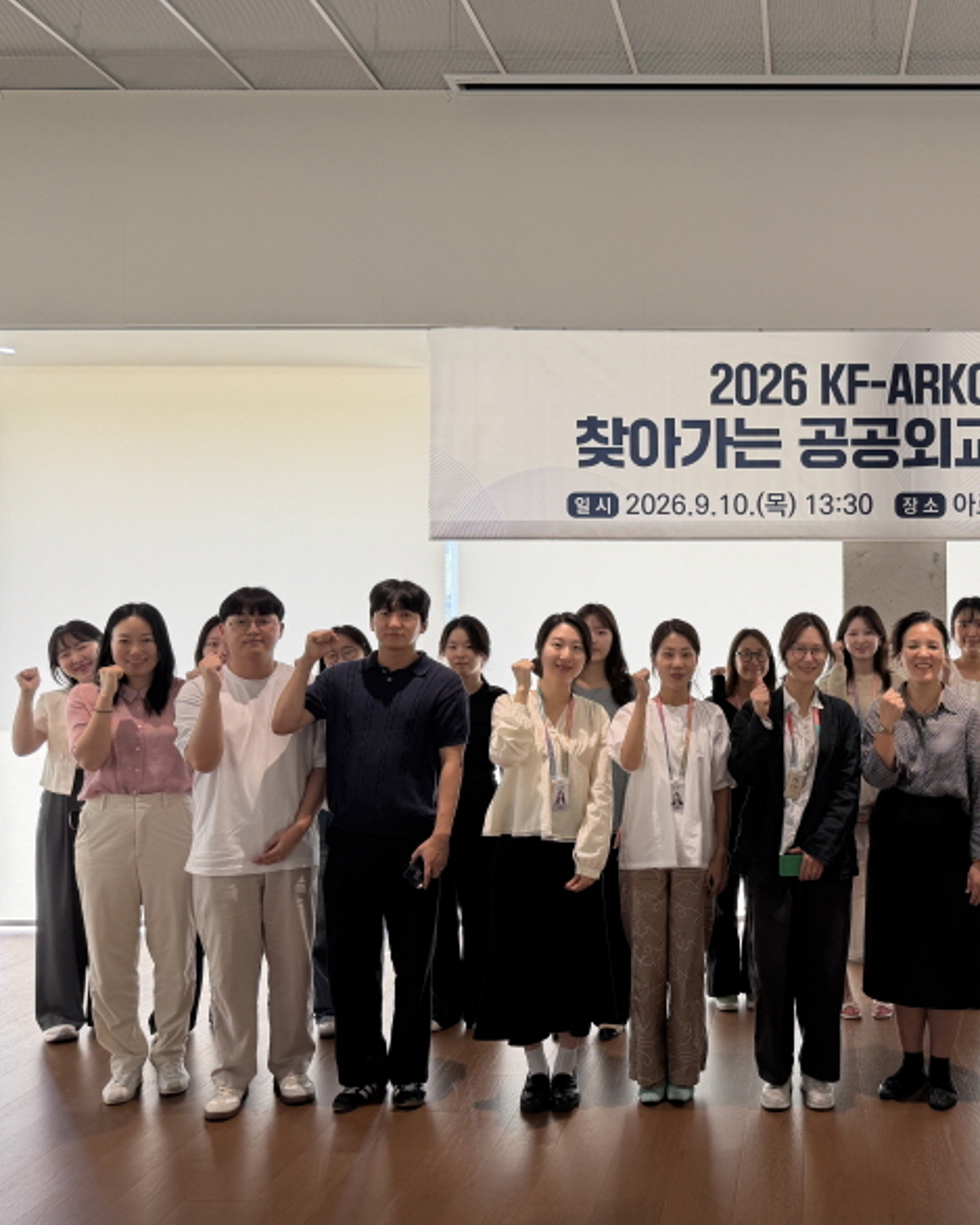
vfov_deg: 55.7
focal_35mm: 32
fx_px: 1160
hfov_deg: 43.3
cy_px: 621
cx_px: 809
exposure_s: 1/147
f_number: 1.78
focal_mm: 6.76
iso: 64
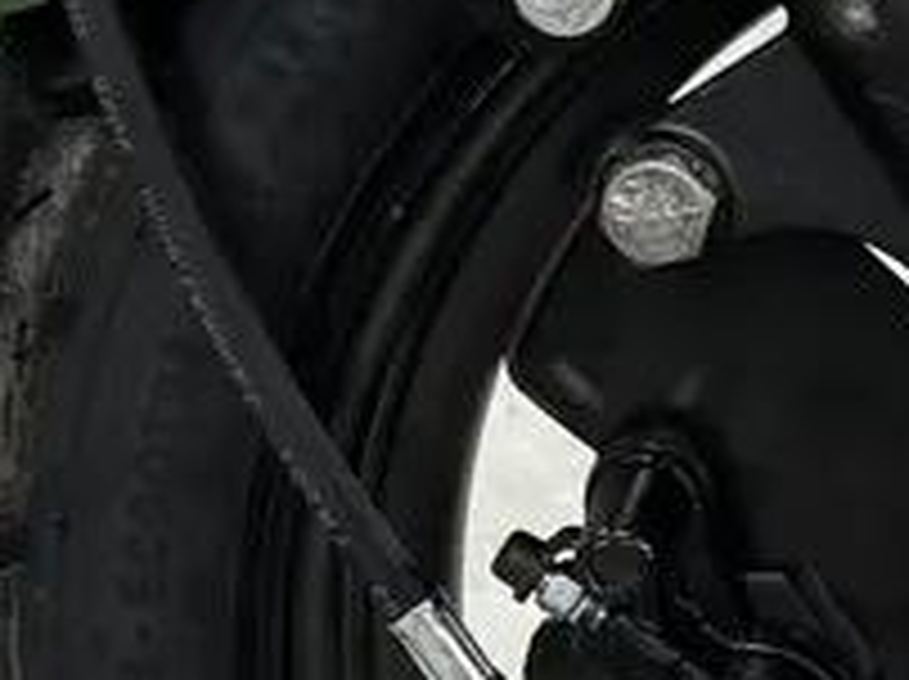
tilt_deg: -19.9
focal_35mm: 132
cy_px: 509
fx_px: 3462
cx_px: 1071
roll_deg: +0.2
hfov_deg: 14.5
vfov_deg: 11.2
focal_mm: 5.96
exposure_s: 1/50
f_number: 1.6
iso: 200
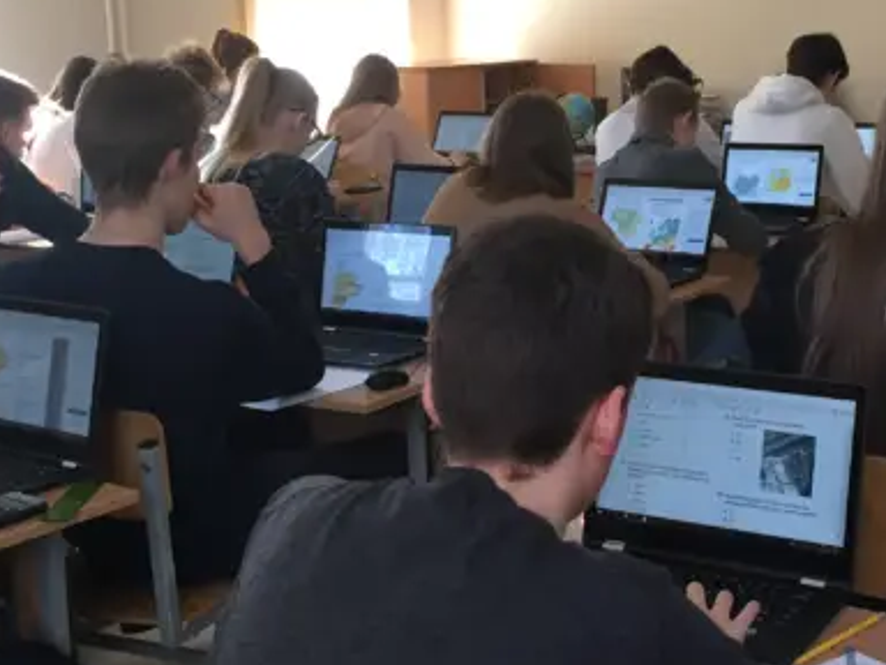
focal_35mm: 58
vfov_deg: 25.2
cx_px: 526
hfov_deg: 33.1
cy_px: 307
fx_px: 1485
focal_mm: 4.15
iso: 50
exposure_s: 1/33
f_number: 2.2
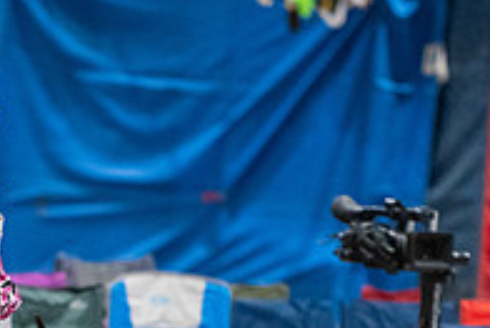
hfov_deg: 3.5
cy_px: 402
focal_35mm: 591
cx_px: 100
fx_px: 8050
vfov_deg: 2.3
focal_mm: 200
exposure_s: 1/250
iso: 6400
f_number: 2.8
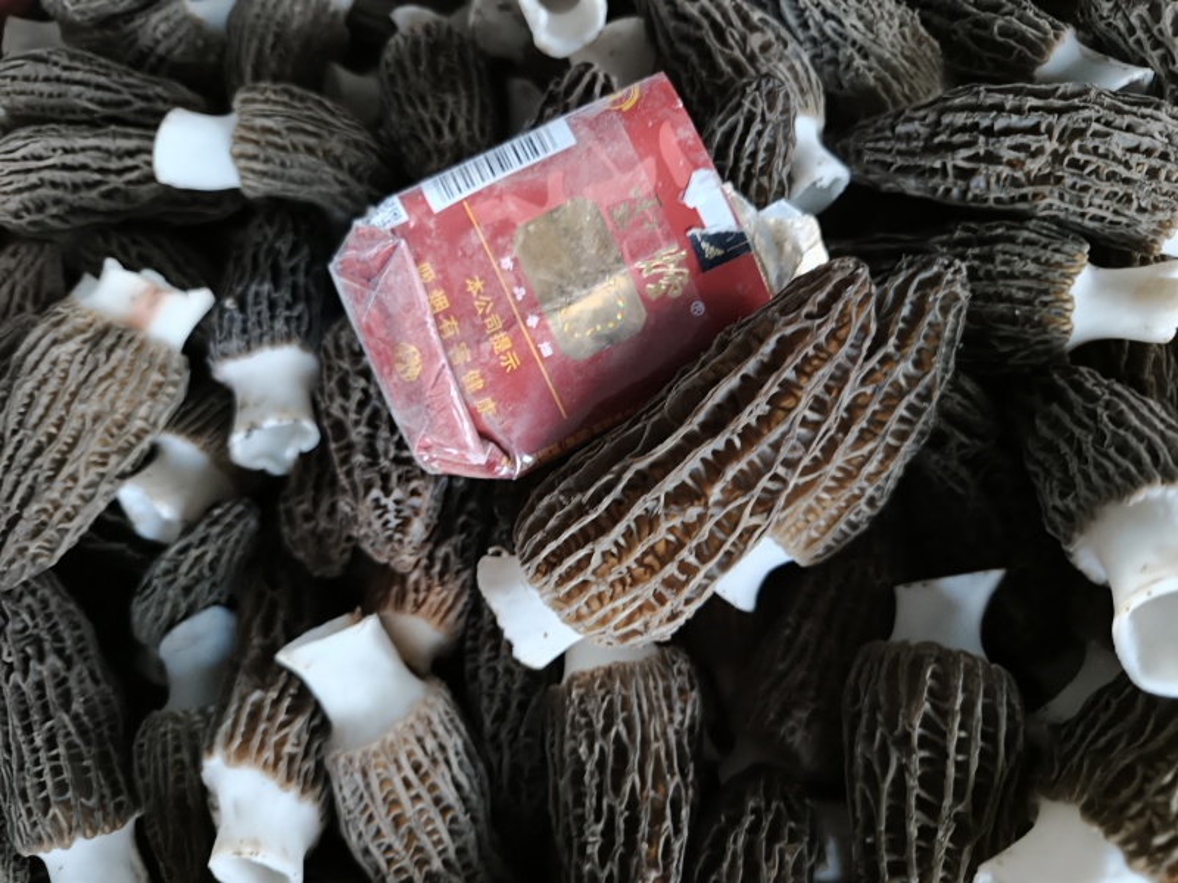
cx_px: 589
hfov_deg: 73.9
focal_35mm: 23
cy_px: 442
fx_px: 783
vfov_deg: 58.9
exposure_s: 1/25
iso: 1600
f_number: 1.6
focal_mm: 6.06
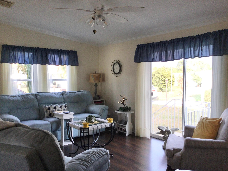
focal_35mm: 31
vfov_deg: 45.4
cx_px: 114
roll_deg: -1.9
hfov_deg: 58.4
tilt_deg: -3.8
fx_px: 204
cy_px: 86
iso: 32
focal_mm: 3.3
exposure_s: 1/60
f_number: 2.4
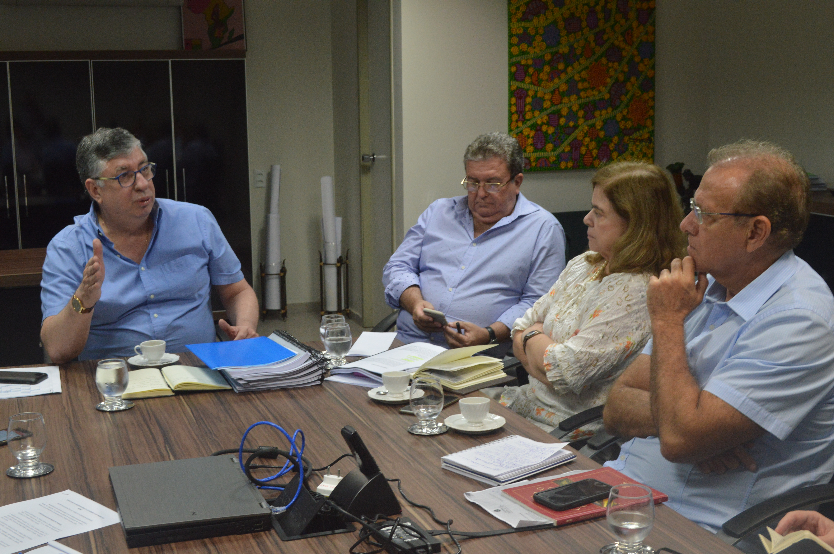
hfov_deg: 41.1
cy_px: 277
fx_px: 1111
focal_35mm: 48
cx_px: 417
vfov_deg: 28.0
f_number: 8
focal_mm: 32
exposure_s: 1/25
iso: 800
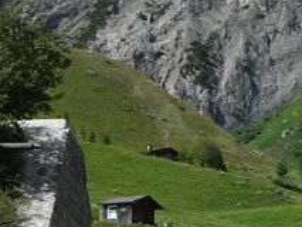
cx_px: 369
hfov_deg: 6.4
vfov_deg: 4.9
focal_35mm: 305
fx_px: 2662
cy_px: 115
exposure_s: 1/800
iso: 100
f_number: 4.2
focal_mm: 8
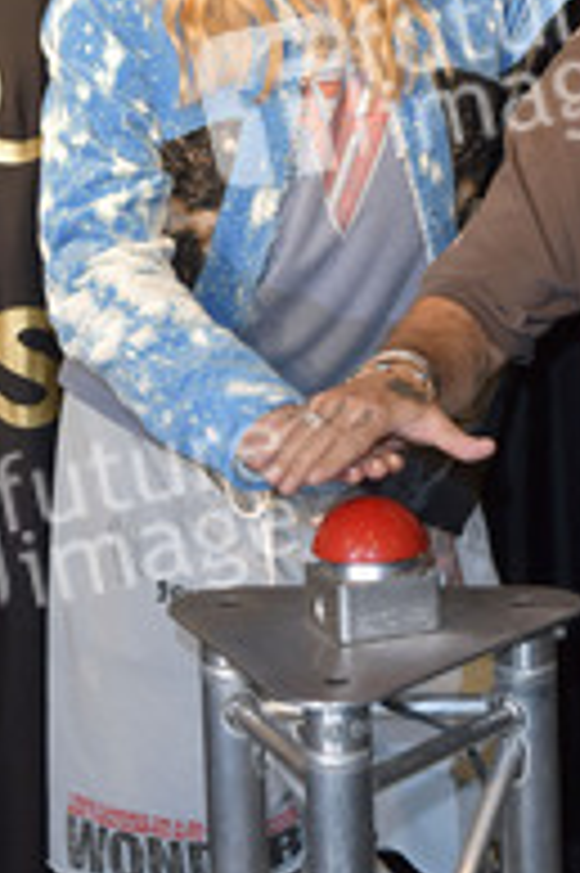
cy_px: 306
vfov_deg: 21.9
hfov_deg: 14.5
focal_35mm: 93
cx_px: 558
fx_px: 2251
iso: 640
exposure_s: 1/160
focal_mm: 45
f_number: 5.6
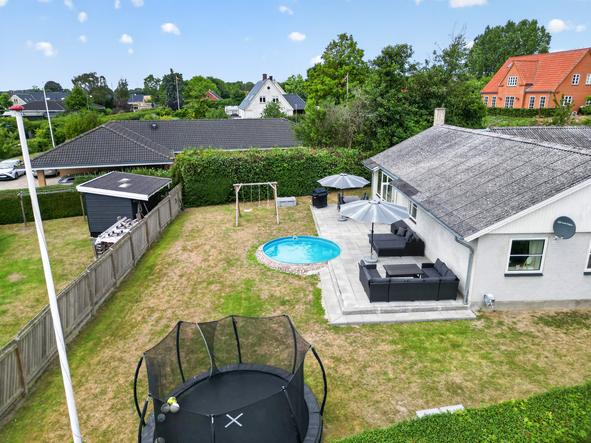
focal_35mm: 24
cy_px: 222
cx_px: 296
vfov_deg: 56.8
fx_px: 410
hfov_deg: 71.6
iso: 200
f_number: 1.7
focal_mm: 6.7
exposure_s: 1/2500
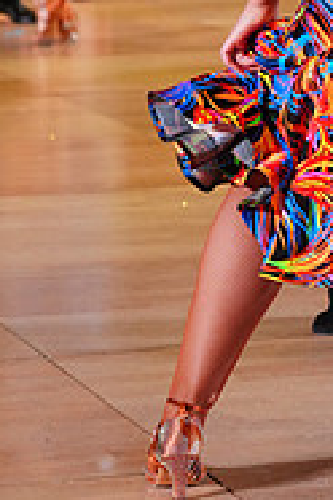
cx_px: 471
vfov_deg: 8.2
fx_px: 3427
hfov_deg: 5.5
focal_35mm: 247
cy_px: -113
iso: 2500
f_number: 4
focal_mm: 79
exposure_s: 1/400
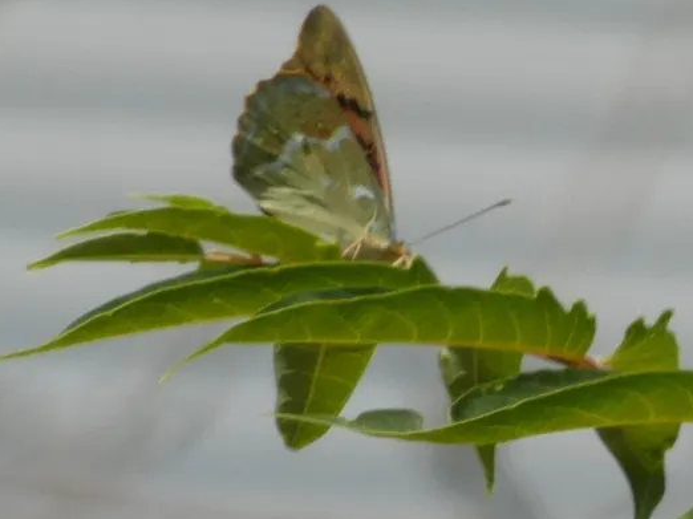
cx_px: 335
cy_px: 269
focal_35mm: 1472
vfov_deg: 1.0
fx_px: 29455
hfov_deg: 1.3
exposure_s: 1/500
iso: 80
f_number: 5.9
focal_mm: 215
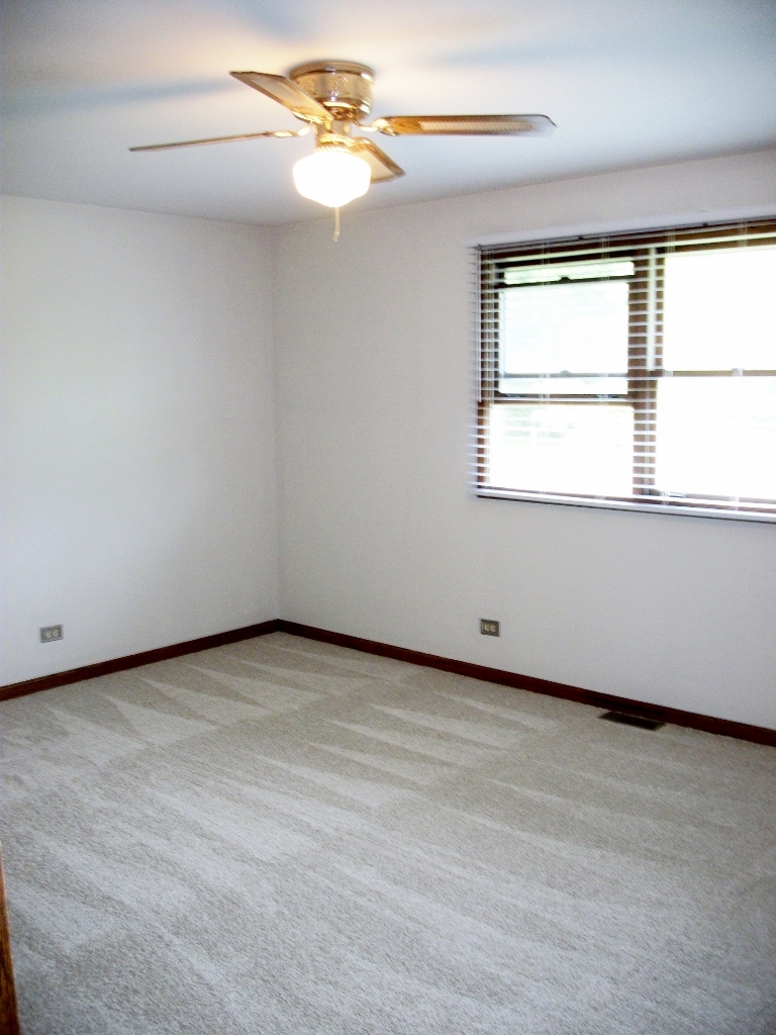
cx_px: 388
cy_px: 518
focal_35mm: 32
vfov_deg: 56.8
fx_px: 956
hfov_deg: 44.2
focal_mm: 5.7
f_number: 2.9
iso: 160
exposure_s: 1/40
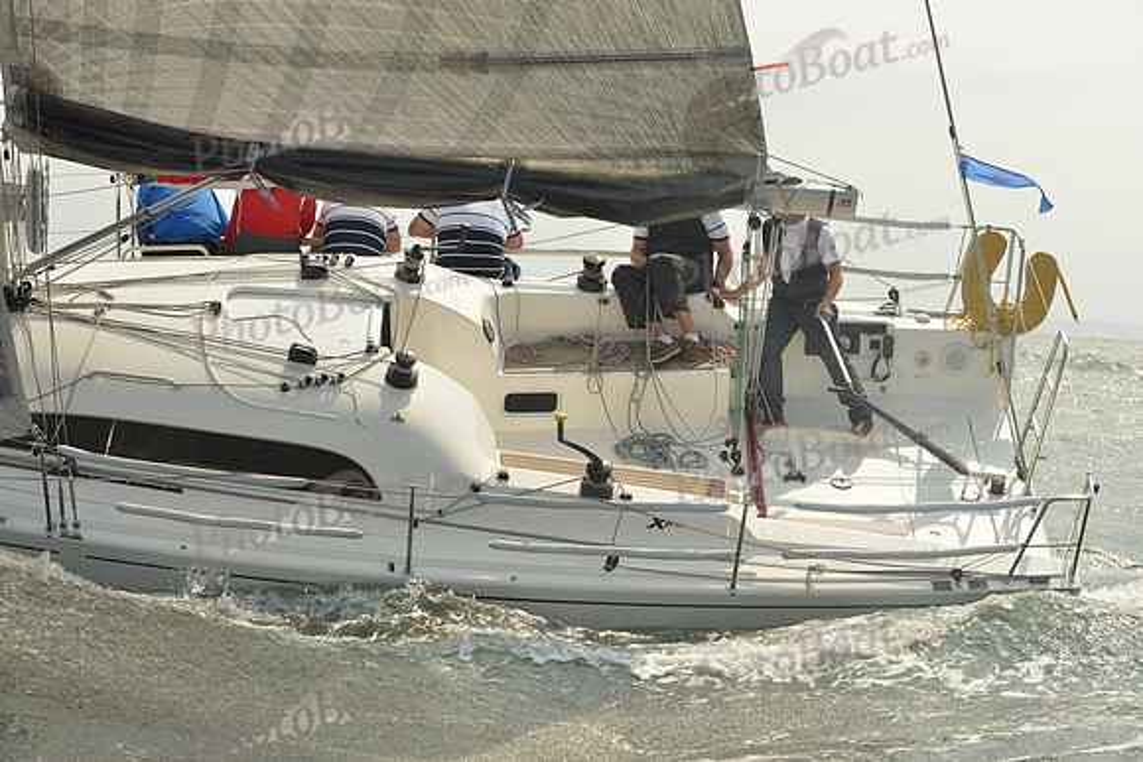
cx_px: 572
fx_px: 2731
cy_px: 381
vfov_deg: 15.9
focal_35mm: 86
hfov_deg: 23.6
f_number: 9
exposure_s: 1/1250
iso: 320
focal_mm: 86
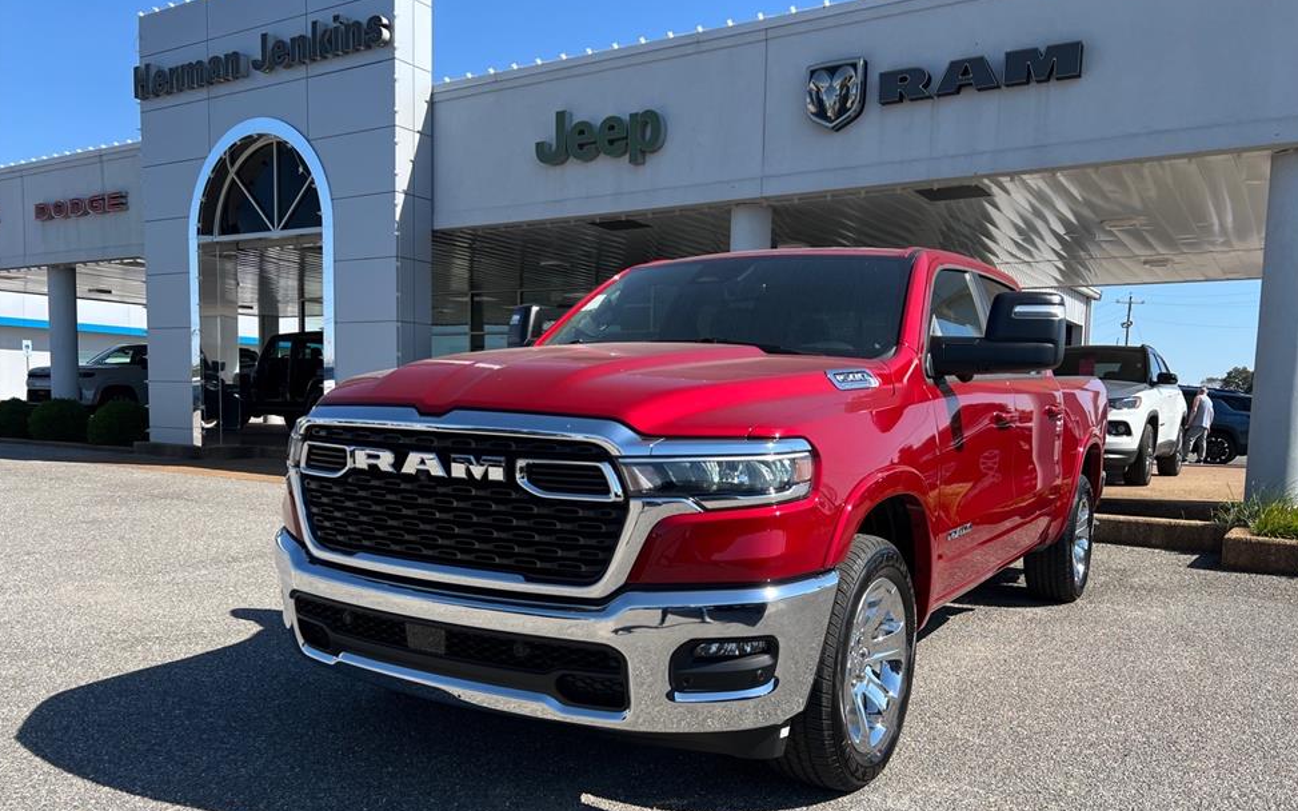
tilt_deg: -7.3
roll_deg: -2.1
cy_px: 498
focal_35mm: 29
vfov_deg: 42.9
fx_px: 1026
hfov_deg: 64.6
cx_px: 674
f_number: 1.5
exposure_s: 1/3460
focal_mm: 5.7
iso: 50
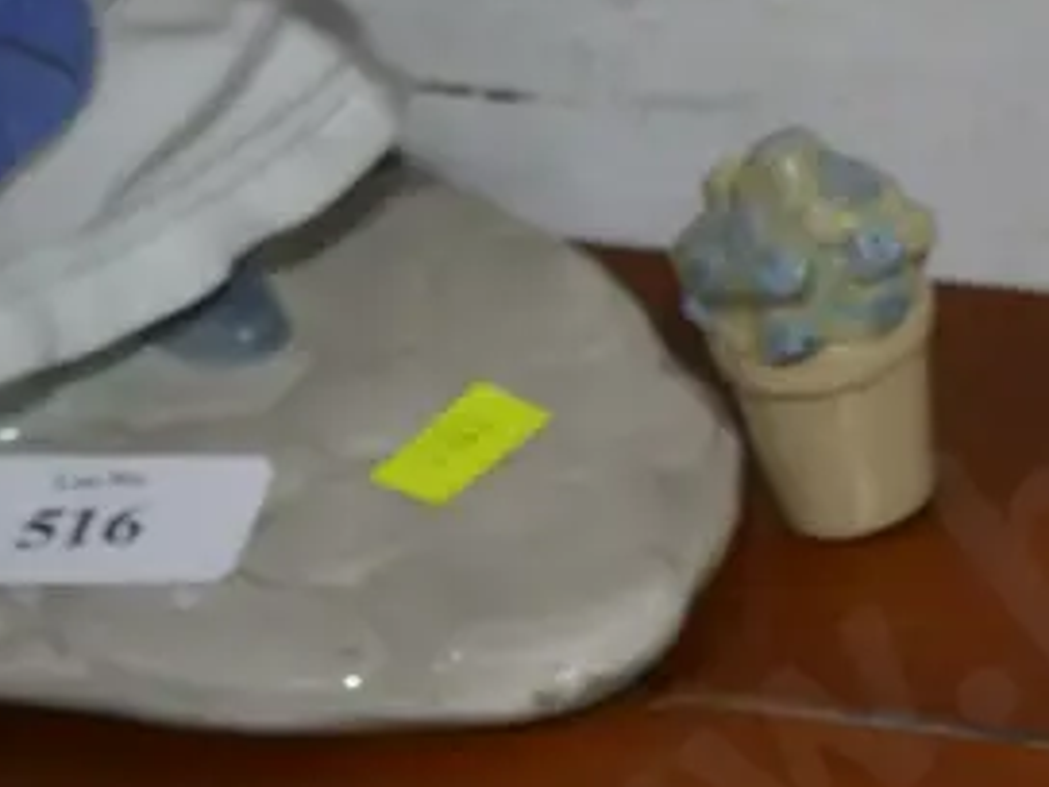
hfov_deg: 15.2
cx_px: 1851
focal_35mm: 113
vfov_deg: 12.9
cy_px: -33
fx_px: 3424
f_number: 3.6
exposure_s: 1/60
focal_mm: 15
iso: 320
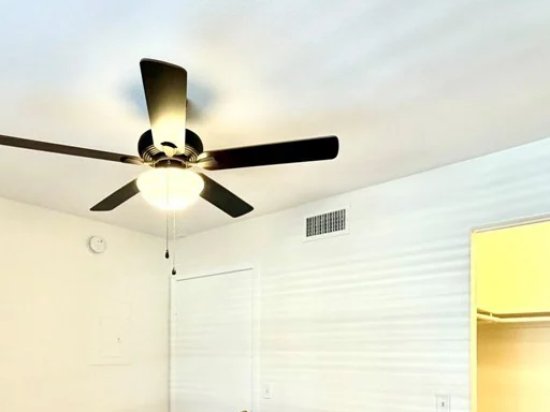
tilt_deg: +1.8
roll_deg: -0.6
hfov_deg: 62.6
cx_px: 206
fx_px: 445
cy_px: 347
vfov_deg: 46.3
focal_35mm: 28
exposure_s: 1/60
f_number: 2.2
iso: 320
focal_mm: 2.22
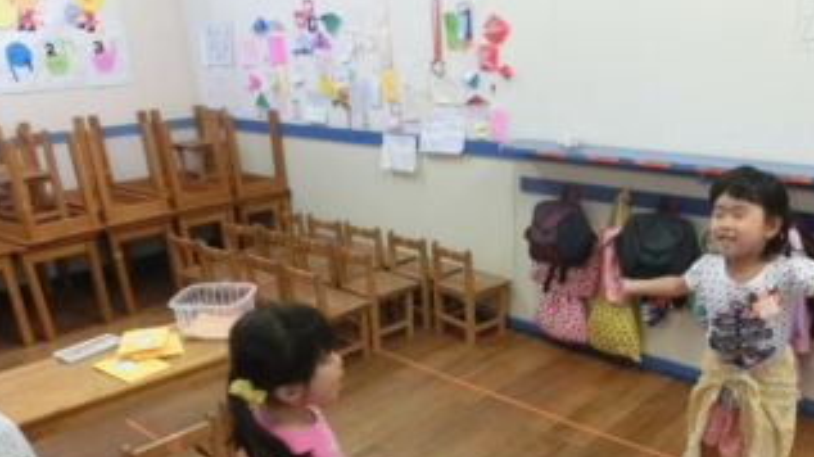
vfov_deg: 34.5
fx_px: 712
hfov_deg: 58.9
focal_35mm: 33
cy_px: 365
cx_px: 496
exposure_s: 1/160
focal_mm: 4.24
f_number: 3
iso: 800
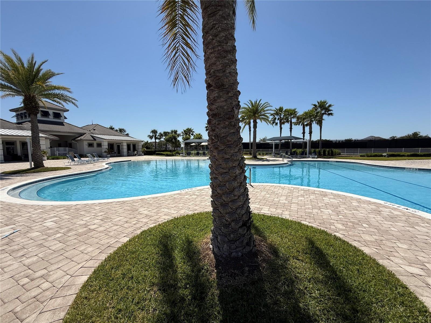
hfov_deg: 102.1
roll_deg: +0.5
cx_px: 216
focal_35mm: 14
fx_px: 174
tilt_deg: -3.2
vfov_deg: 85.7
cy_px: 162
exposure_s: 1/3663
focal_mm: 2.22
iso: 50
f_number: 2.2
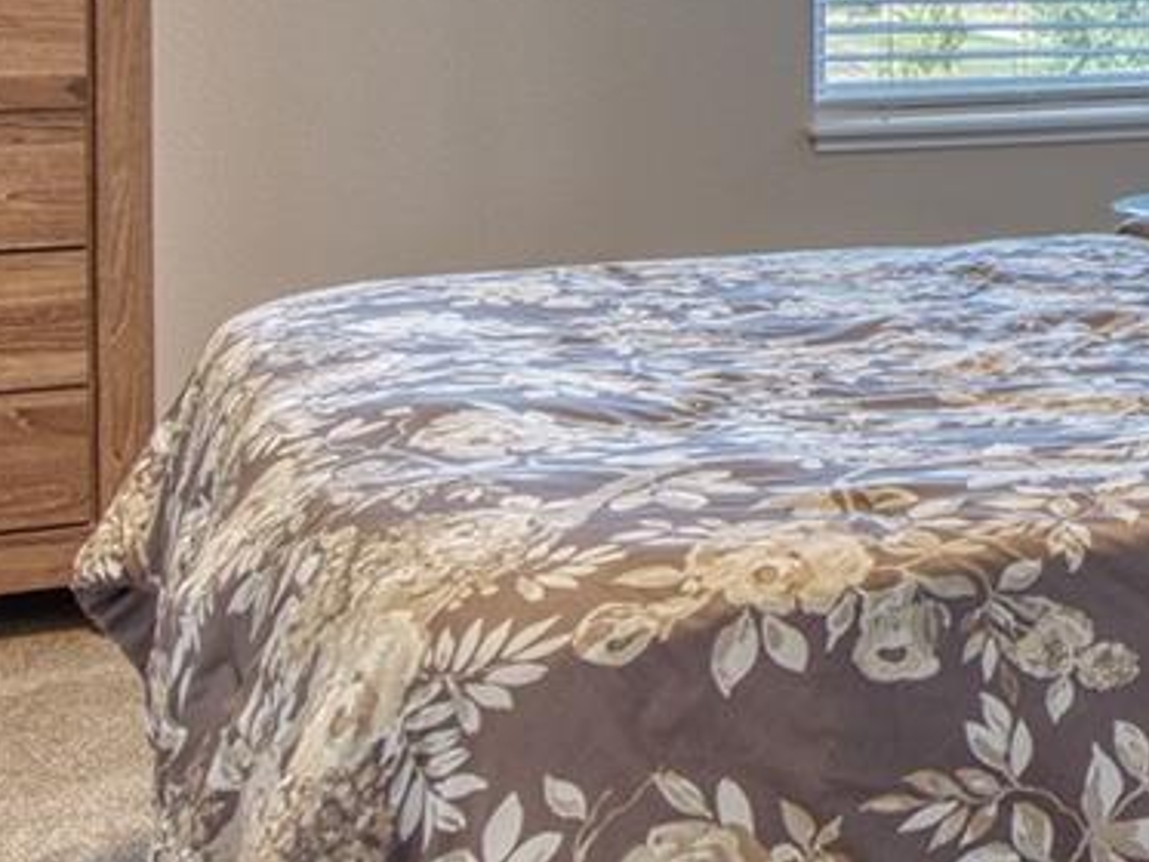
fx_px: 2191
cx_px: 1657
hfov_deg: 24.0
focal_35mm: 66
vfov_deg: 21.5
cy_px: -6
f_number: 5
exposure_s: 1/25
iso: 500
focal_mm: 16
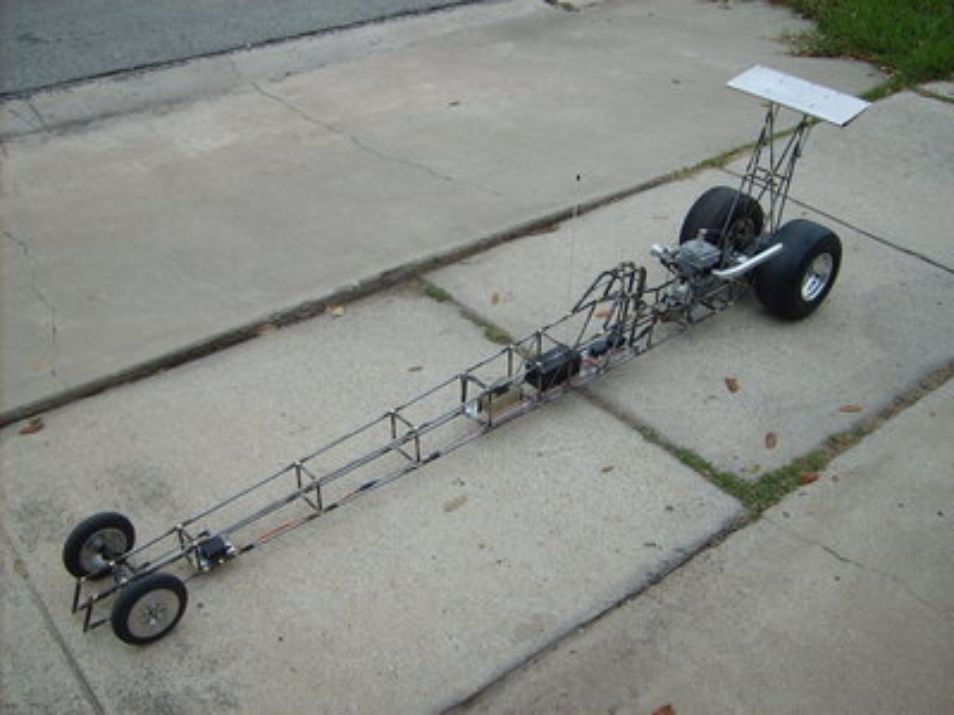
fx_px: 965
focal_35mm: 35
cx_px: 477
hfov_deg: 52.6
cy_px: 358
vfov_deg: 40.7
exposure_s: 1/180
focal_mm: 5.8
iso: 50
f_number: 7.1
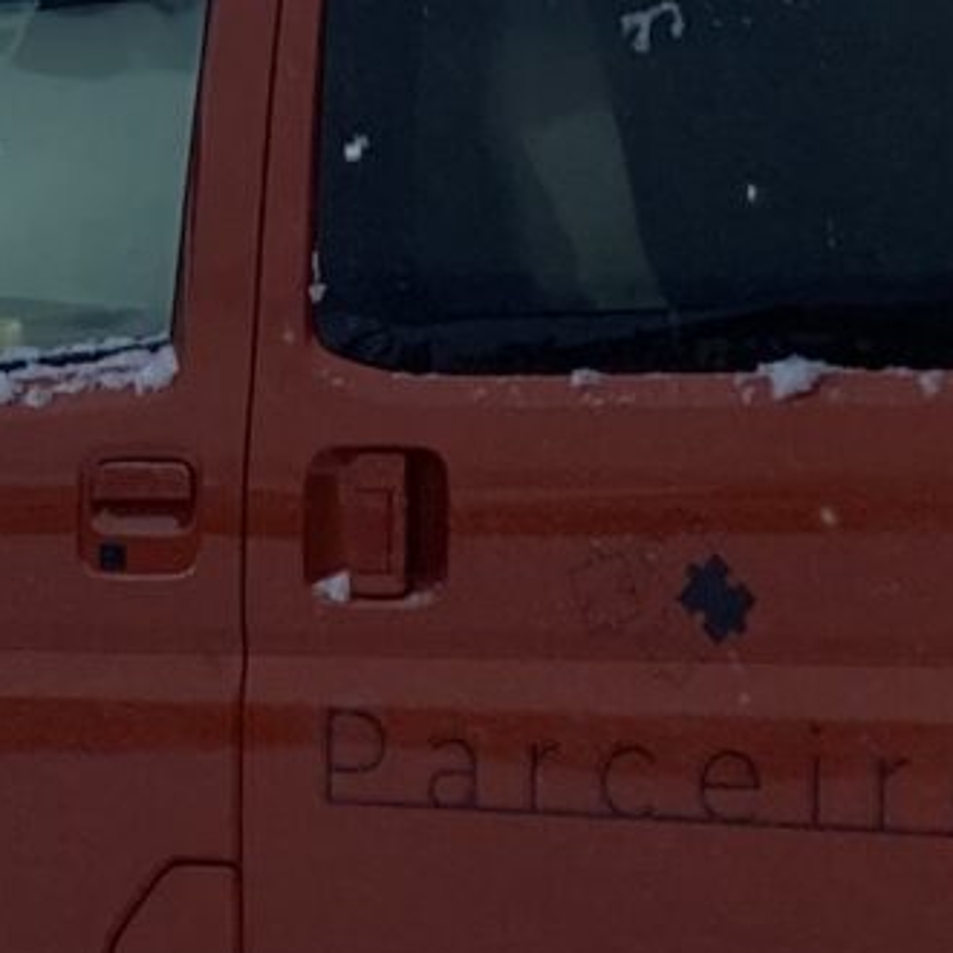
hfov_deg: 9.1
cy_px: 300
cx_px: -12
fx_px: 5980
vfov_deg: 9.1
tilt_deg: +4.7
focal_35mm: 192
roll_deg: -0.3
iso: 64
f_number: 1.8
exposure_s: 1/121
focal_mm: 3.99
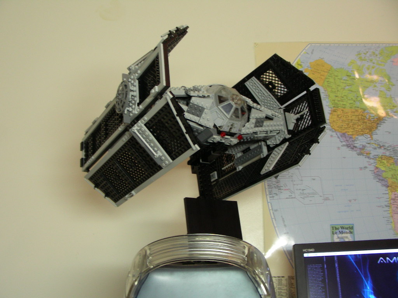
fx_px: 437
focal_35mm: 38
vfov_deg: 37.7
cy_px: 149
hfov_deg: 49.0
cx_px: 199
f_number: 3.5
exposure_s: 1/3.9
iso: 100
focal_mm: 6.3
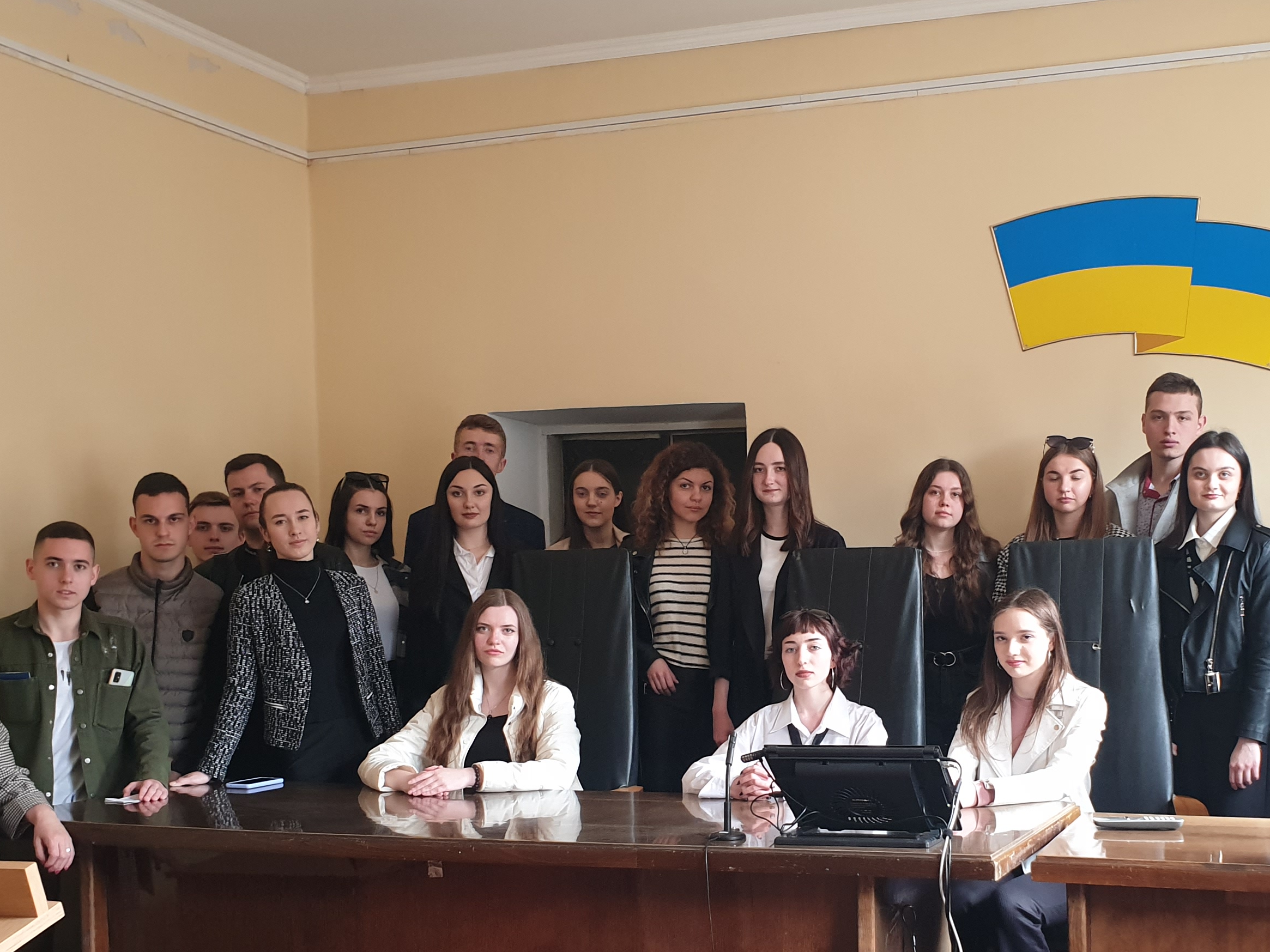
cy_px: 663
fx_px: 1651
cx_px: 807
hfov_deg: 41.7
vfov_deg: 31.8
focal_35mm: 45
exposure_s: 1/50
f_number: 2.4
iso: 200
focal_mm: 4.3
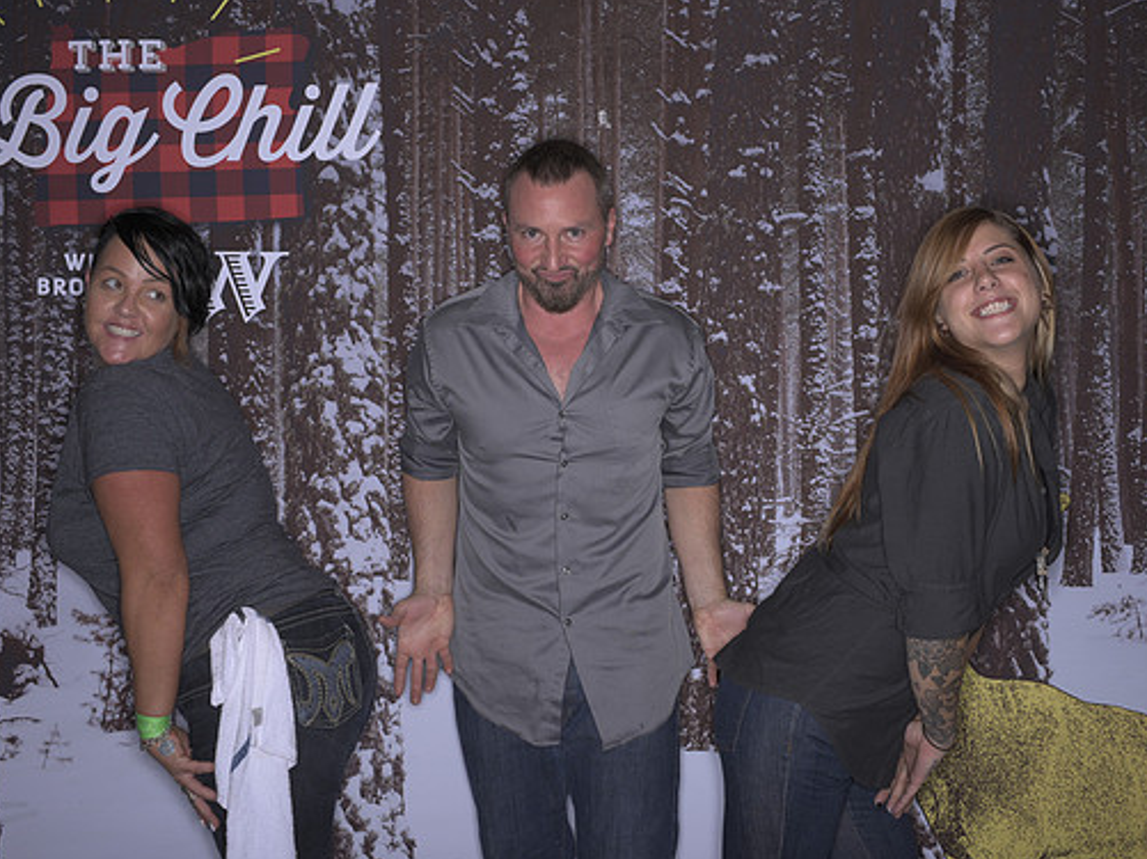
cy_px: 432
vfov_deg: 36.8
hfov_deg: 47.9
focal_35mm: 39
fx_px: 1291
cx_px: 600
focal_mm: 35
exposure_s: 1/250
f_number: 11
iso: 64
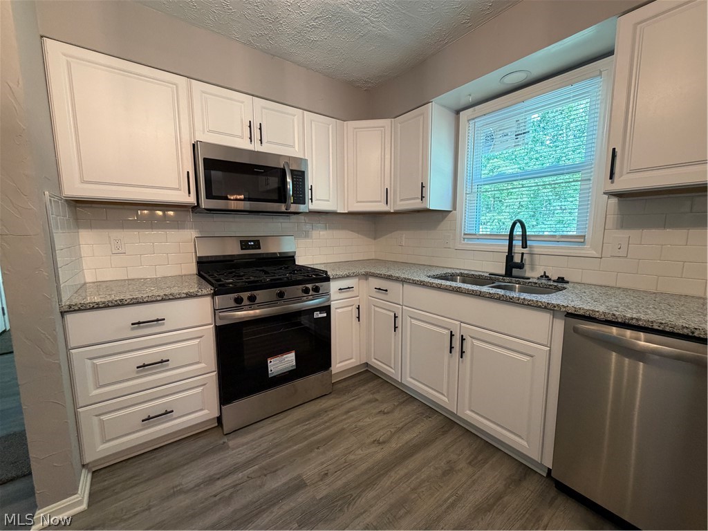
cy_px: 266
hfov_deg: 102.1
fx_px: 286
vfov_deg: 85.7
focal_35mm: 14
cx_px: 354
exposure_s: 1/60
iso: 250
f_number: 2.2
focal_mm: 2.22
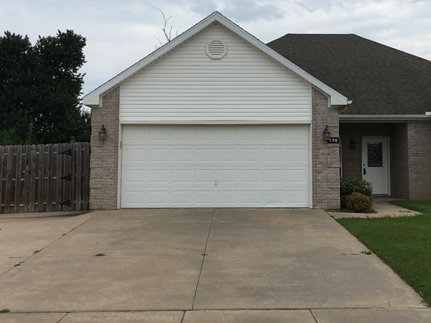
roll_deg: +0.3
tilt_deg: +5.3
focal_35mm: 51
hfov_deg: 37.4
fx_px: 635
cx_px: 247
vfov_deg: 28.3
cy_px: 100
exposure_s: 1/1832
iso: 25
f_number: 2.2
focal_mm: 4.15
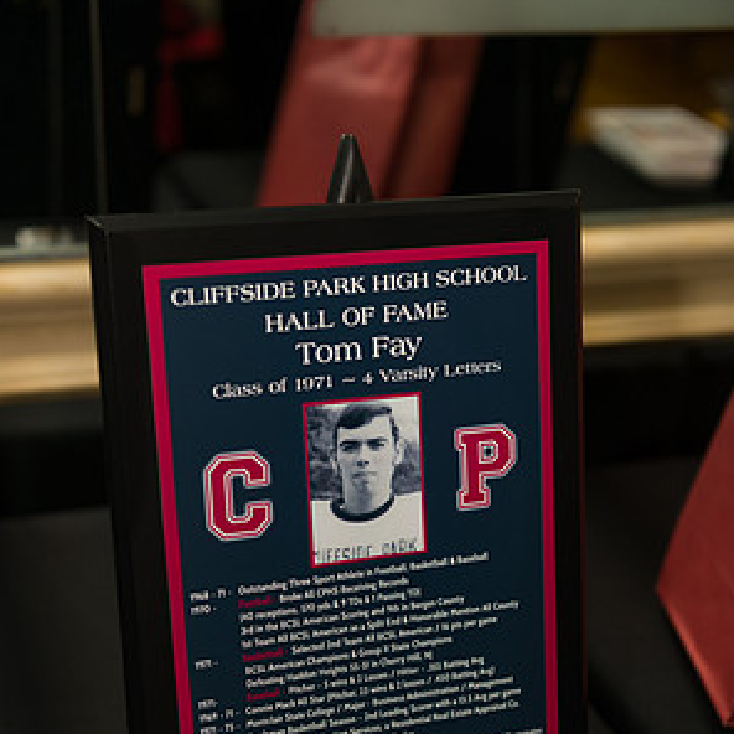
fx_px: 1487
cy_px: 523
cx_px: 367
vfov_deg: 27.4
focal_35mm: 62
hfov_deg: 27.7
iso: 400
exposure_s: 1/200
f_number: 3.2
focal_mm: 48
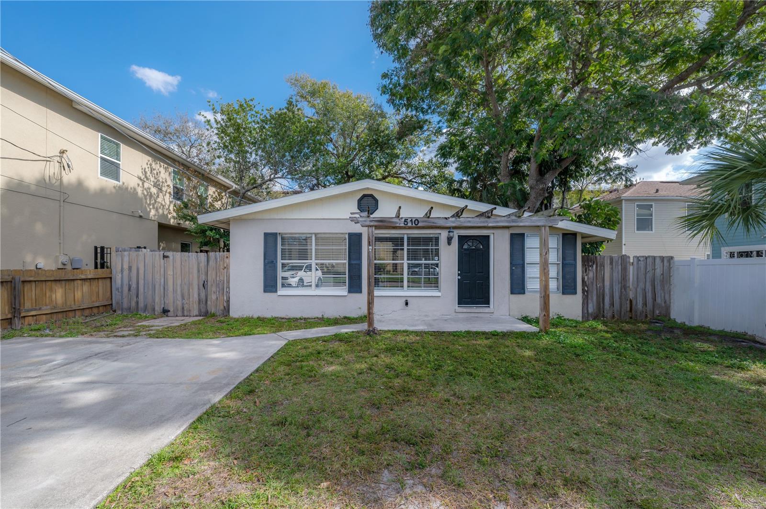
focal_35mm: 14
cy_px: 254
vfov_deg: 81.1
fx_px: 298
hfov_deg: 104.3
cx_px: 383
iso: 320
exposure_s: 1/500
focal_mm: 14
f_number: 9
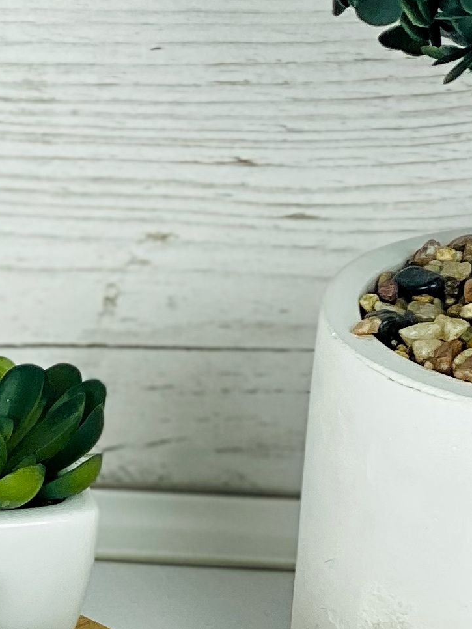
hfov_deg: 6.7
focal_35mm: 217
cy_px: 746
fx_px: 3943
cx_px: -358
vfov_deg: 9.0
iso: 20
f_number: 2
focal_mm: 6
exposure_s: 1/271
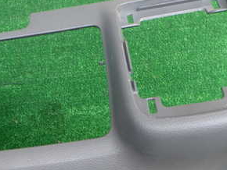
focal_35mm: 62
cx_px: 81
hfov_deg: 31.0
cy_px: 66
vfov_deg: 23.6
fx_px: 407
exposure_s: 1/125
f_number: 2.3
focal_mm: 5.4
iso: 200
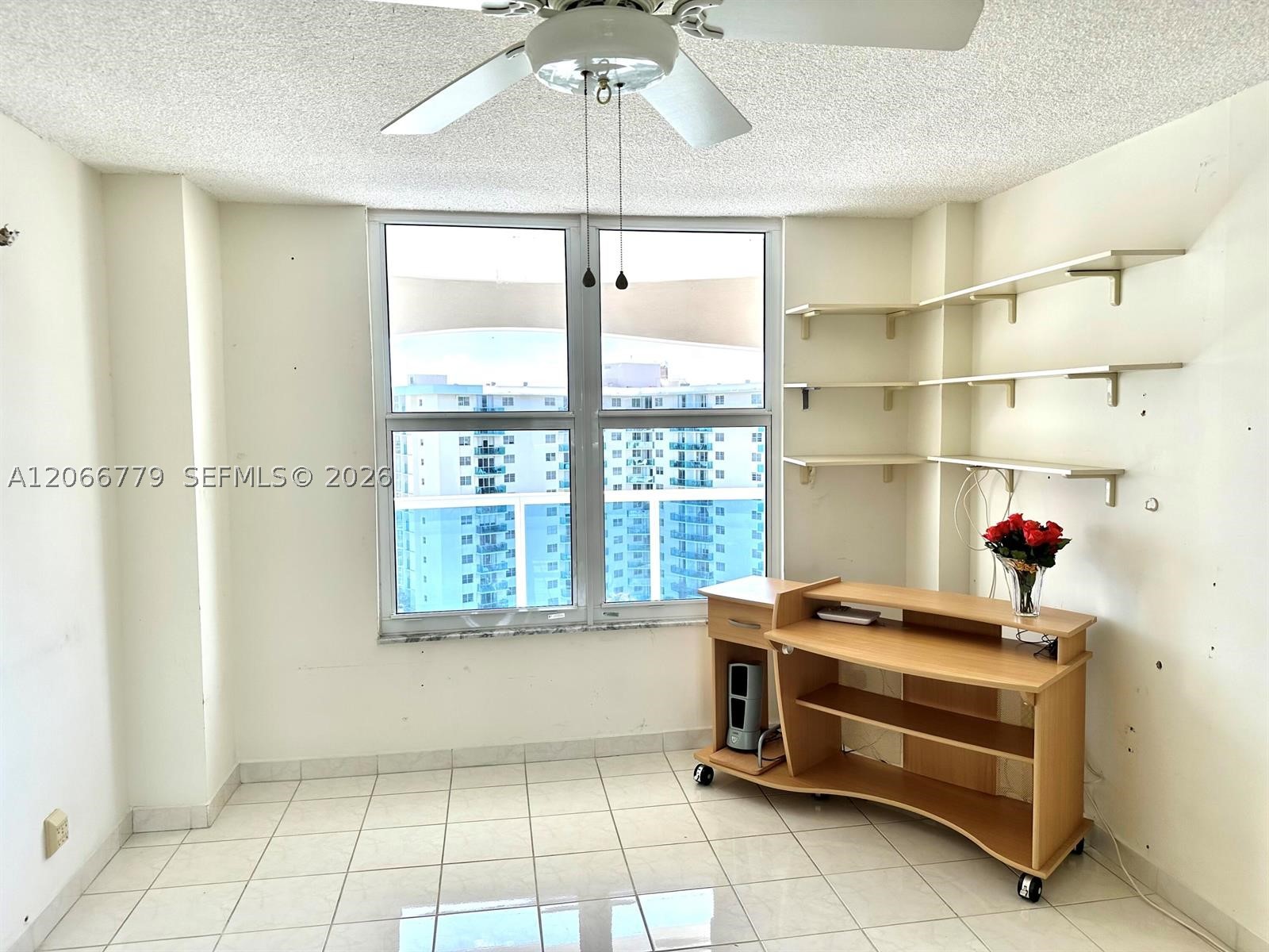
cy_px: 476
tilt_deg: -2.9
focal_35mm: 24
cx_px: 634
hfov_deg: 71.6
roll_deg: -0.3
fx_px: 880
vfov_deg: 56.8
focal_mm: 6.86
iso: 80
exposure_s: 1/426
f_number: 1.78
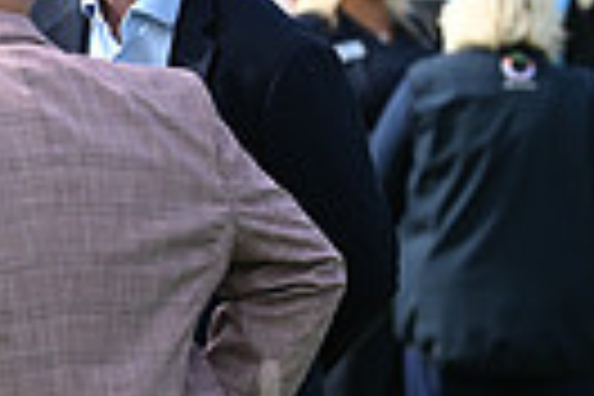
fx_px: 9058
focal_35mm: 549
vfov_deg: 2.5
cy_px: 484
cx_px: -292
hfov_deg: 3.7
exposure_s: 1/1250
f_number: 5
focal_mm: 125
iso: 500
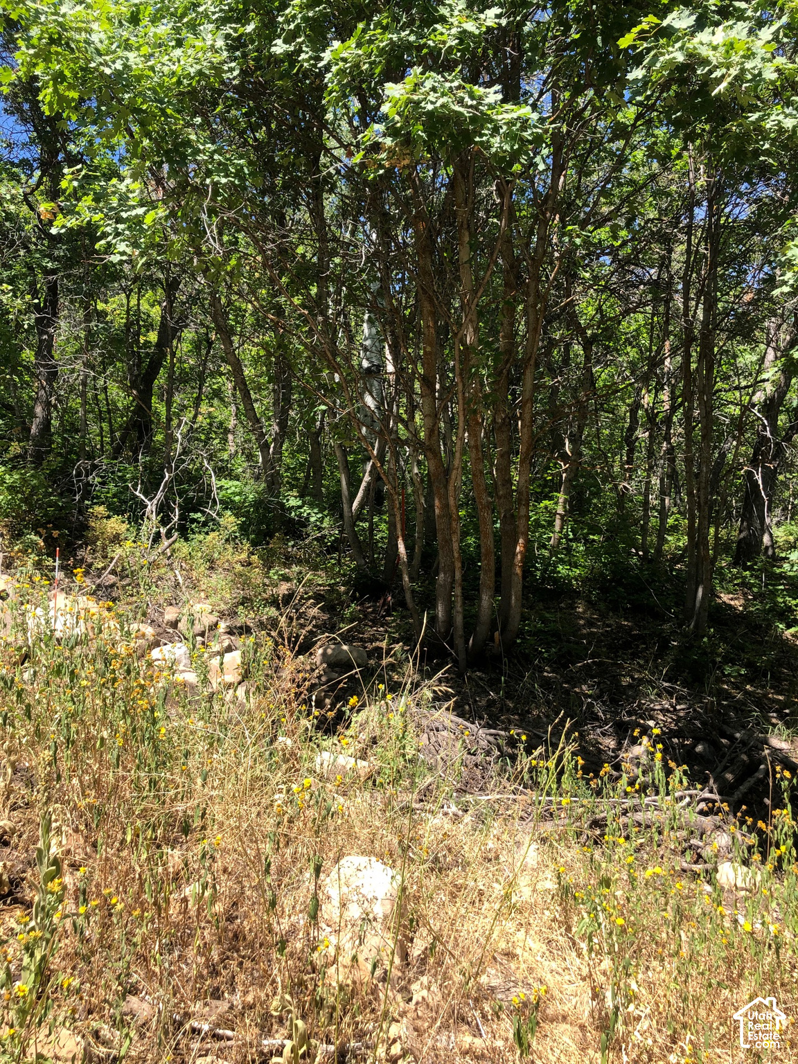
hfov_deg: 49.7
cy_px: 532
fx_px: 861
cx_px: 399
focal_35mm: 28
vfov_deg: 63.4
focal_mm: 4
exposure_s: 1/695
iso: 20
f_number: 1.8
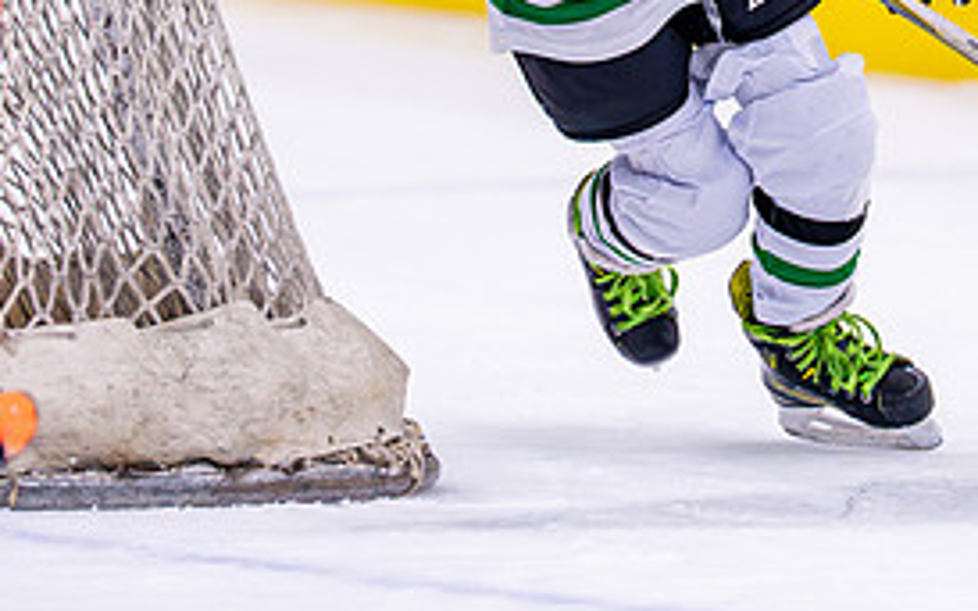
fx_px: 13614
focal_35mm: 511
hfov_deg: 4.1
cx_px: 708
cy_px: -169
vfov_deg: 2.6
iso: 2500
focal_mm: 194
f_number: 2.8
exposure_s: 1/1250
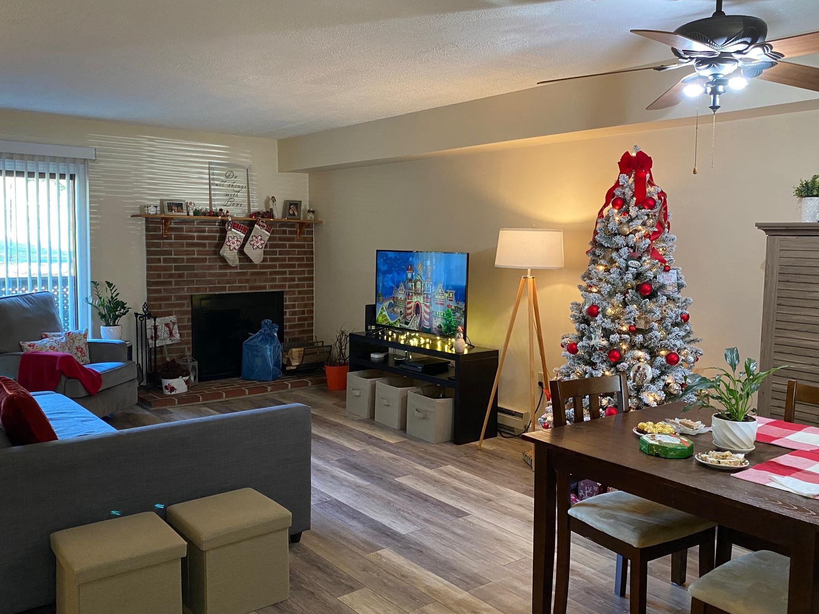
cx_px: 416
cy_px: 301
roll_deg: -1.3
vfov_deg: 46.8
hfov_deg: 60.0
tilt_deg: -4.7
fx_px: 710
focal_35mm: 30
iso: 400
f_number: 1.8
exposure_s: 1/60
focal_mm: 4.25
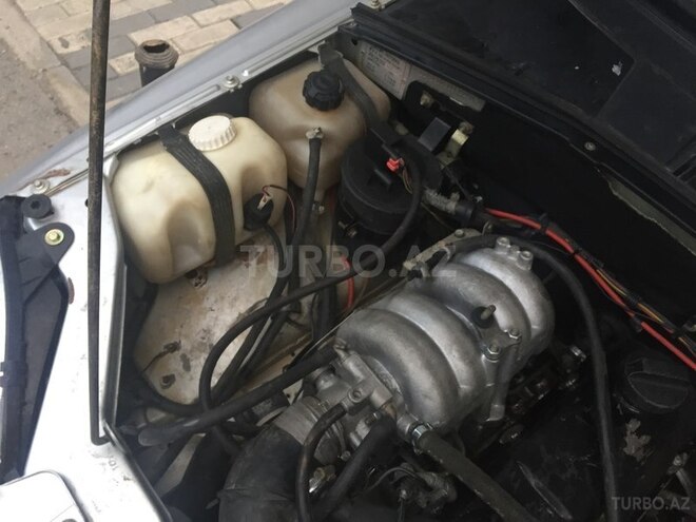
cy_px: 261
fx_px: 583
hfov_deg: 61.7
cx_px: 348
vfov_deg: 48.2
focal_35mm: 29
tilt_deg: -54.1
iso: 125
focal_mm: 4.15
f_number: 2.2
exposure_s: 1/33
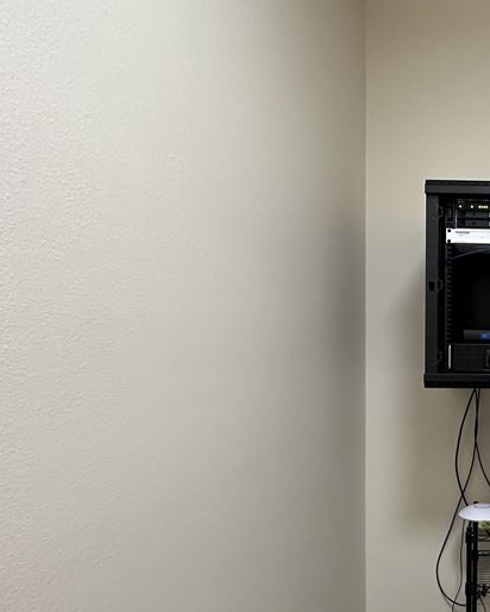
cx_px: 532
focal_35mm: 34
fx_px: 616
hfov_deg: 36.9
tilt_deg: -2.5
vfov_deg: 52.5
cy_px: 360
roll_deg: -0.9
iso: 320
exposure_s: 1/78
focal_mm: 2.22
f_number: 2.2
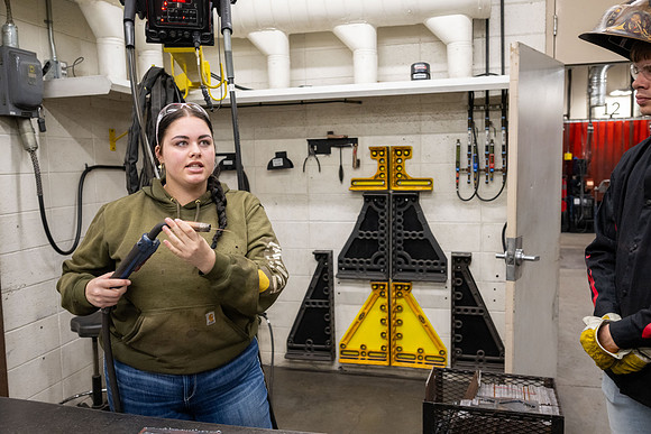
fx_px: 543
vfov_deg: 43.6
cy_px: 217
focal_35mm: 30
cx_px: 326
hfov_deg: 61.9
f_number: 4
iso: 2000
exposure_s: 1/200
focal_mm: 30
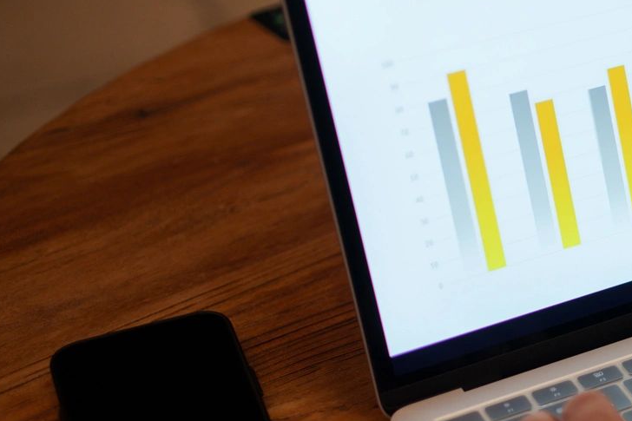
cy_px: 260
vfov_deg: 13.4
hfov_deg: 18.6
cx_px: 830
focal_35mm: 102
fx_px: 1790
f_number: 1.8
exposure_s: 1/40
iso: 160
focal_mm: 35
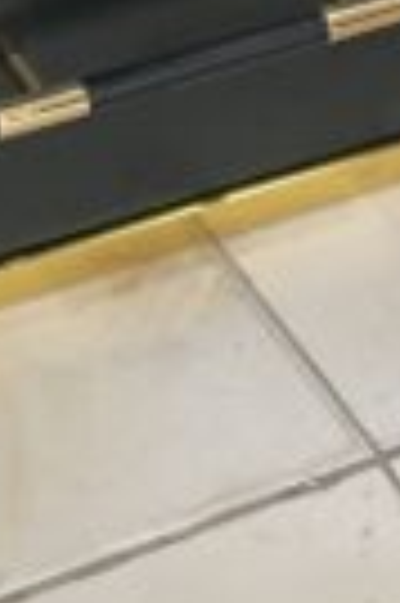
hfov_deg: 8.1
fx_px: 2707
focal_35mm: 162
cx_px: -337
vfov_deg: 10.6
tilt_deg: -21.5
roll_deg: +2.4
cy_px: -918
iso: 100
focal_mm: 4.25
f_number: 1.8
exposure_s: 1/91
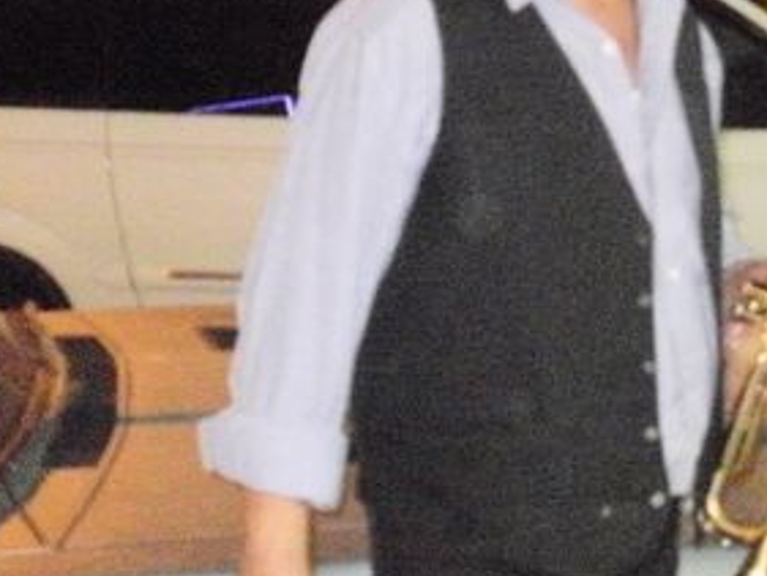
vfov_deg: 17.8
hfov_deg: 23.3
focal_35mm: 82
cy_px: 112
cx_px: 661
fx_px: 1818
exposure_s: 1/30
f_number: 3.5
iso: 1600
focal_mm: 6.3
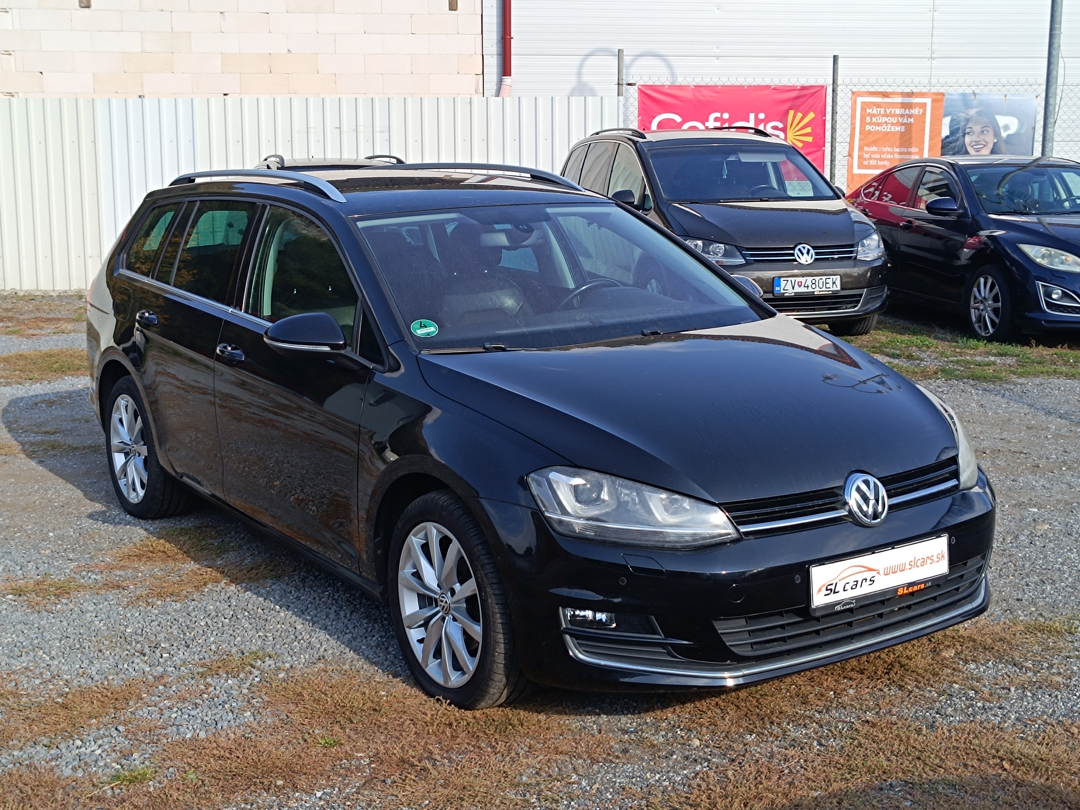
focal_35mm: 24
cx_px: 540
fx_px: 749
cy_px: 405
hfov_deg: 71.6
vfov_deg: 56.8
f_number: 1.88
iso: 53
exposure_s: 1/765
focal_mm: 5.59
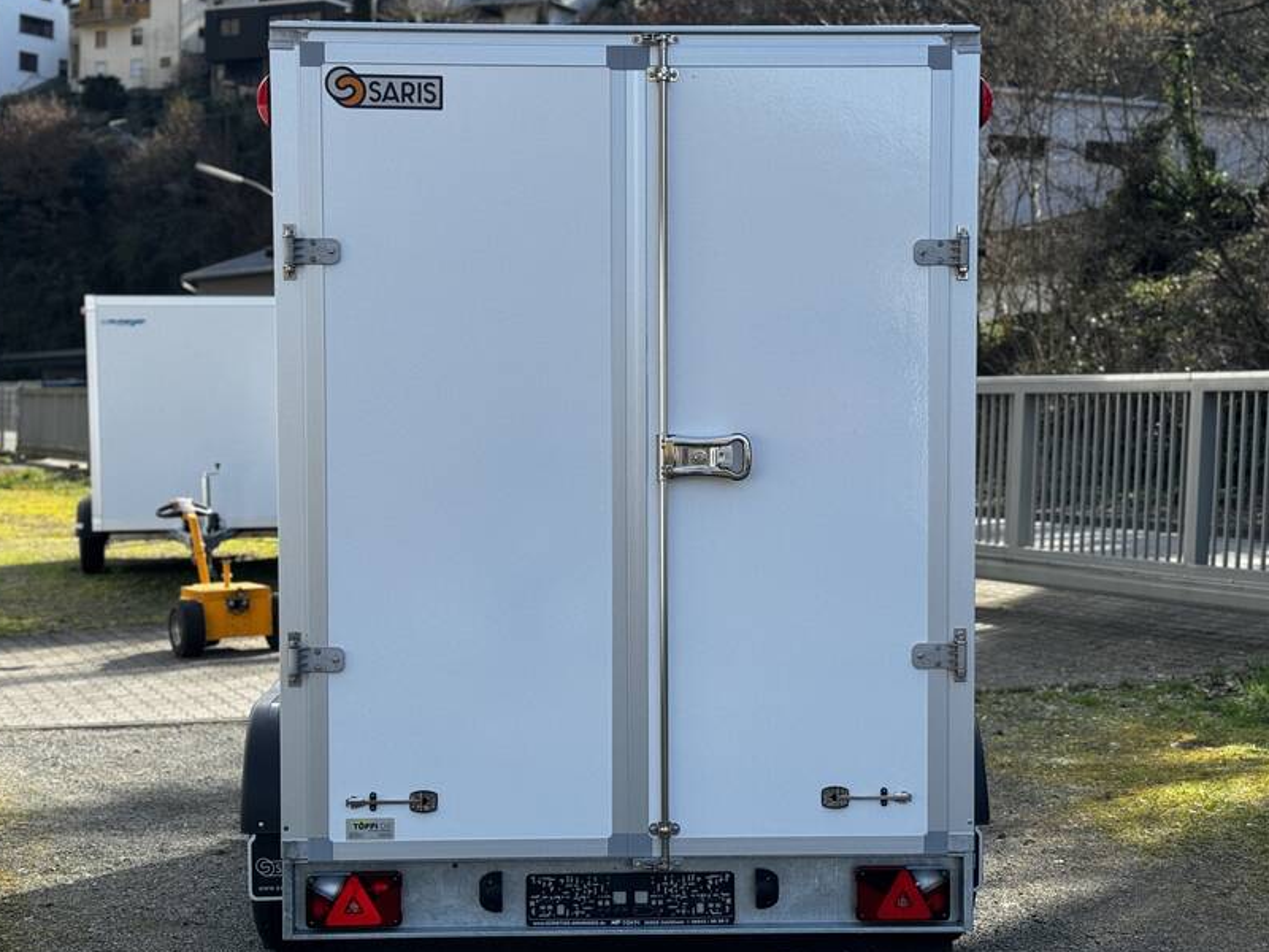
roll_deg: -1.7
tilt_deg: -2.5
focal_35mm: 60
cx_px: 644
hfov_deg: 32.2
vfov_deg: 24.4
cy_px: 525
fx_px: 2200
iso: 64
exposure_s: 1/1560
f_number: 1.78
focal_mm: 6.86
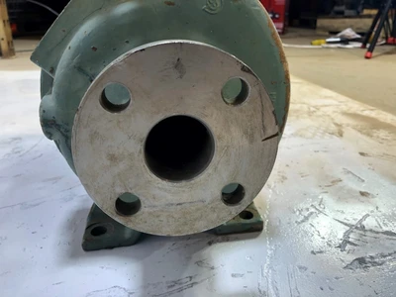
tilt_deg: -22.6
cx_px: 198
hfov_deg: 63.4
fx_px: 320
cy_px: 148
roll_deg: +1.0
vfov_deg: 49.7
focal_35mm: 28
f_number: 1.8
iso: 50
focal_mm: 4
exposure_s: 1/120
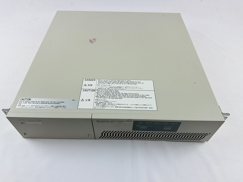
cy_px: 95
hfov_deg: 69.4
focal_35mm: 25
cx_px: 119
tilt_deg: -50.4
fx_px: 175
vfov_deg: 54.9
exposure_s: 1/157
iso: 64
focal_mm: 6.86
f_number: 1.78
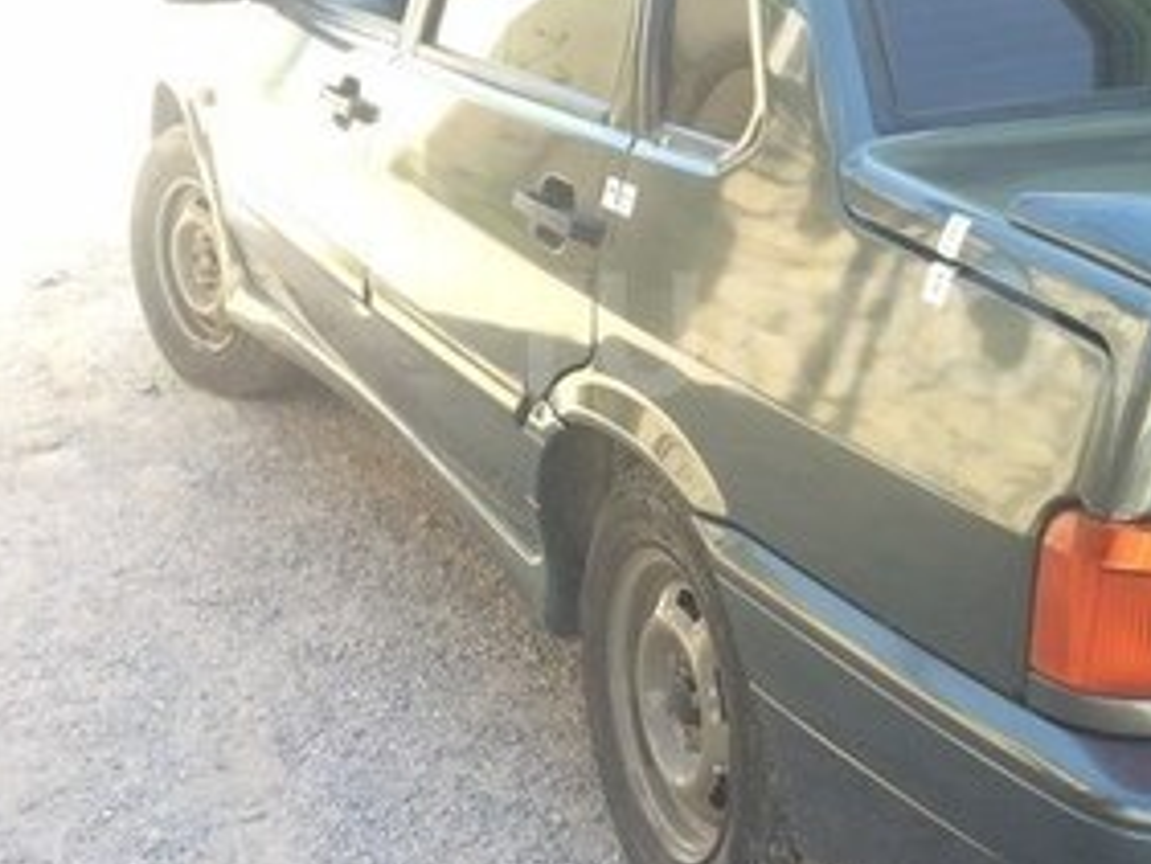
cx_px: 913
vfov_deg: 21.6
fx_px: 2262
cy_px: 334
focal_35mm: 68
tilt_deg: -17.0
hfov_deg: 28.0
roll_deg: -1.3
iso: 32
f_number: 2.2
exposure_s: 1/140
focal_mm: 4.15
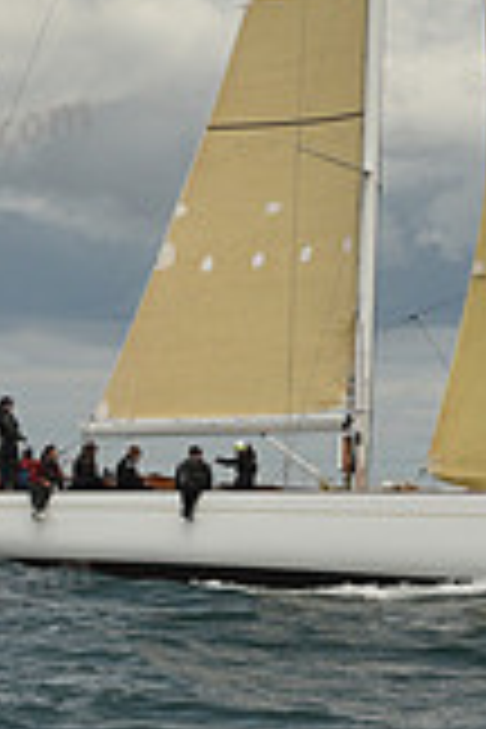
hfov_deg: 5.5
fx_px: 5062
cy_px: -117
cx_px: 326
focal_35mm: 250
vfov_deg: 8.2
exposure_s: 1/800
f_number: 14
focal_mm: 70
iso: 320
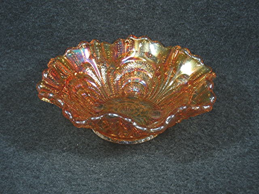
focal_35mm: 77
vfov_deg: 19.1
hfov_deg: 25.3
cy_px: 97
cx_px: 130
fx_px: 576
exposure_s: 1/30
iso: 258
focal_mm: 13.9
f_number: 4.3
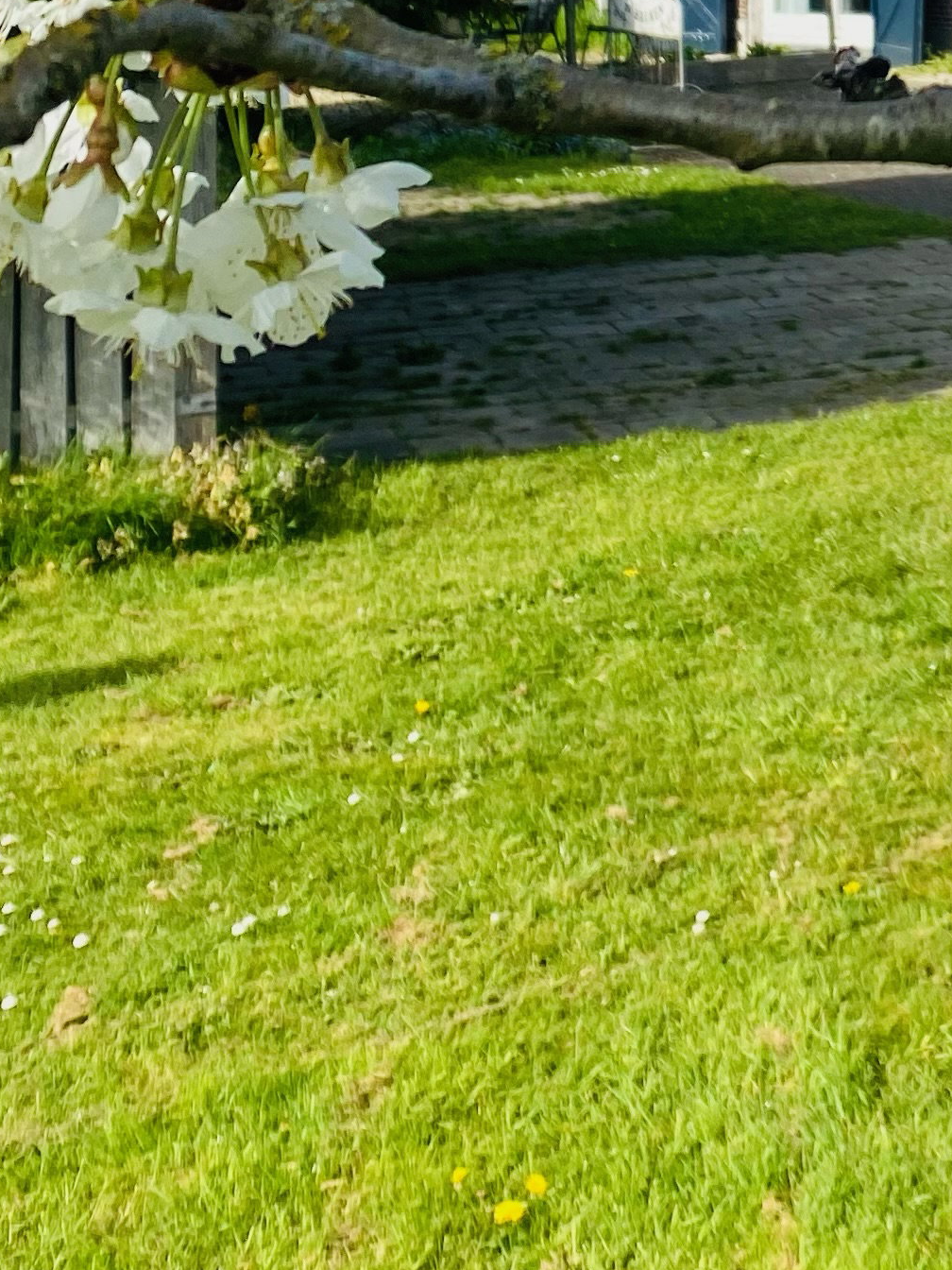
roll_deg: +1.1
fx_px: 2860
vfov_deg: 22.9
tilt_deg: +3.9
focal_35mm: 78
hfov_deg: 17.7
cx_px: 1222
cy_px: -269
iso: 32
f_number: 1.8
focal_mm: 4.25
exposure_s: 1/2141
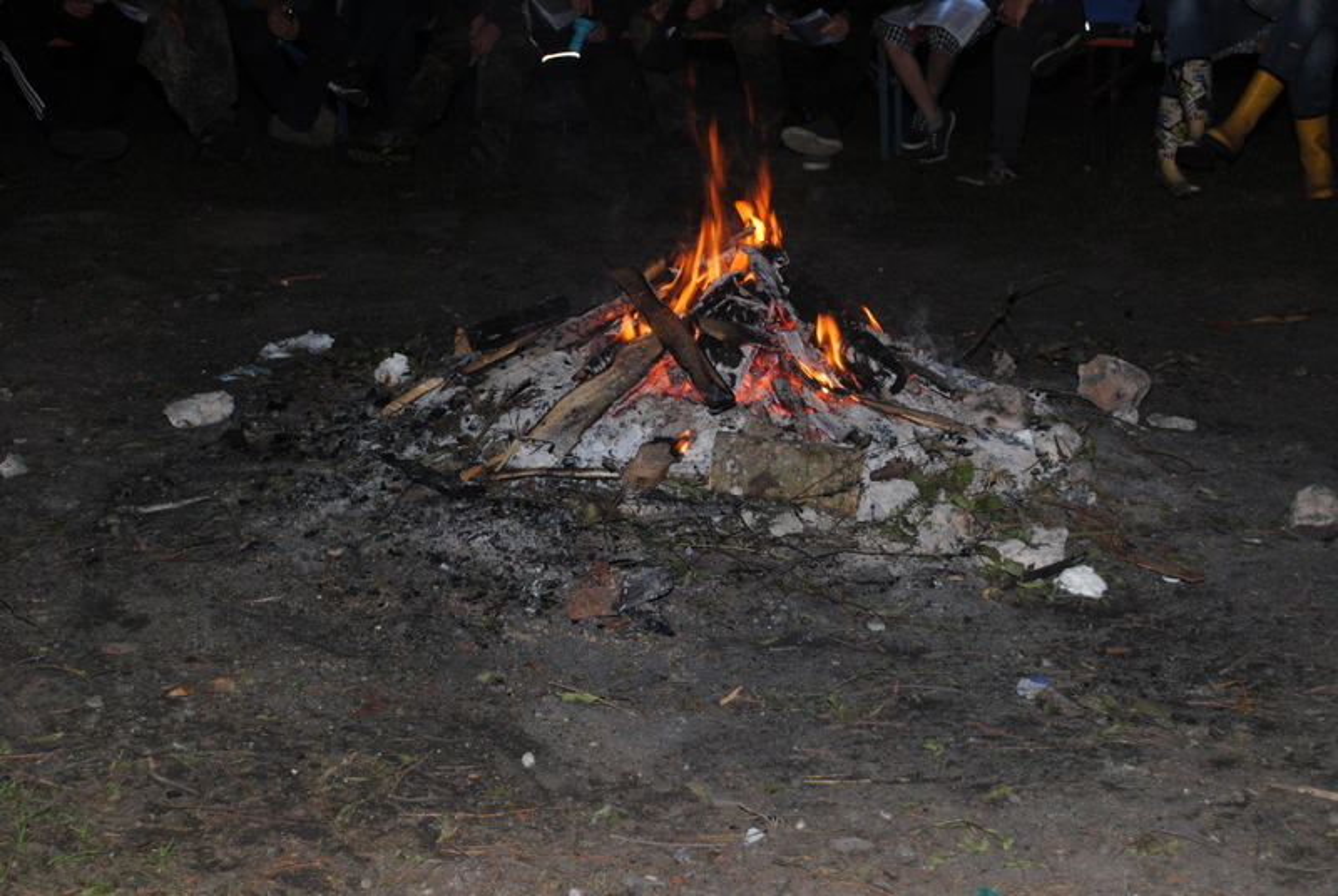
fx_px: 1954
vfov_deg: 25.8
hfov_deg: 37.8
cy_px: 448
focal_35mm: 52
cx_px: 669
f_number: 5
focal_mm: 35
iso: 200
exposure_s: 1/60
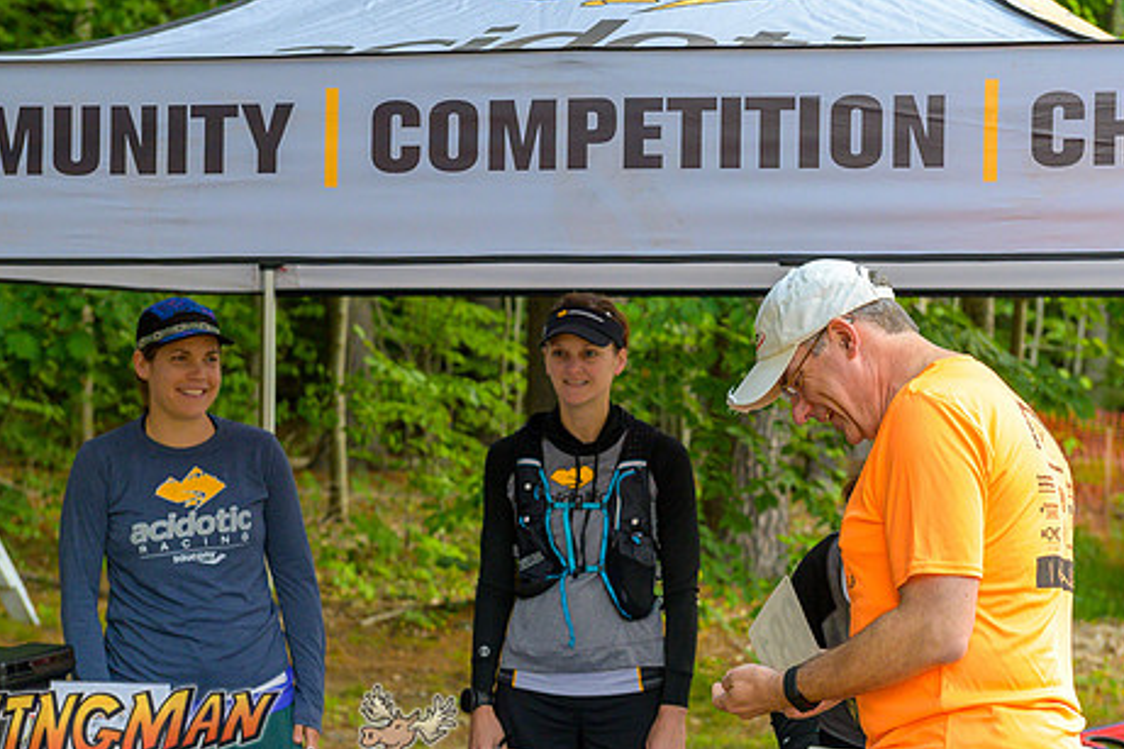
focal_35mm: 88
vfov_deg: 15.5
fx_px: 2746
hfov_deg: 23.1
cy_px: 464
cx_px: 617
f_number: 5.6
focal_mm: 70
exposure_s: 1/800
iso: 3200
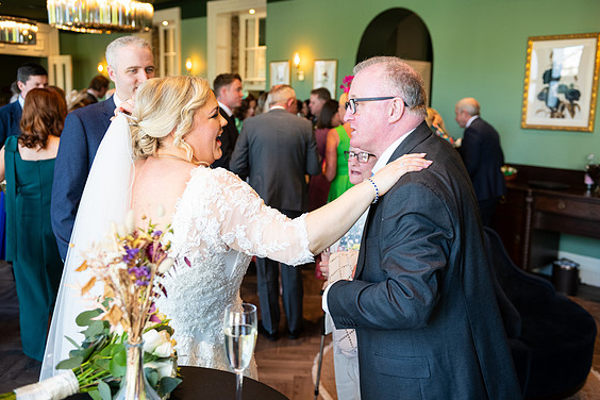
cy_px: 197
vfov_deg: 36.9
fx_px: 600
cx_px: 302
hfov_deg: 53.1
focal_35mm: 36
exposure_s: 1/160
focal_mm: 35
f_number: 3.5
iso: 800
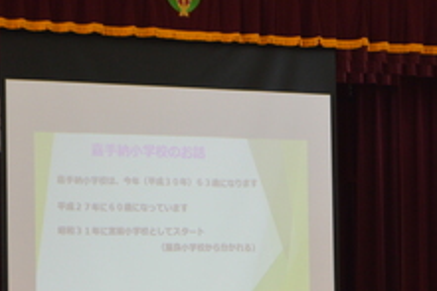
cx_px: 237
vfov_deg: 8.4
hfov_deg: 12.6
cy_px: 195
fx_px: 1977
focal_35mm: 163
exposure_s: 1/60
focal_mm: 50
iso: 720
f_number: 5.6
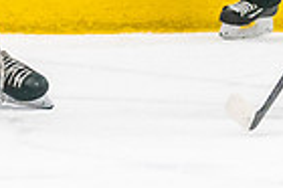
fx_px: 6760
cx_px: -180
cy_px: -115
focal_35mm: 861
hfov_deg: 2.4
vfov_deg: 1.6
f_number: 2.8
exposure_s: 1/1250
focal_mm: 95
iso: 3200
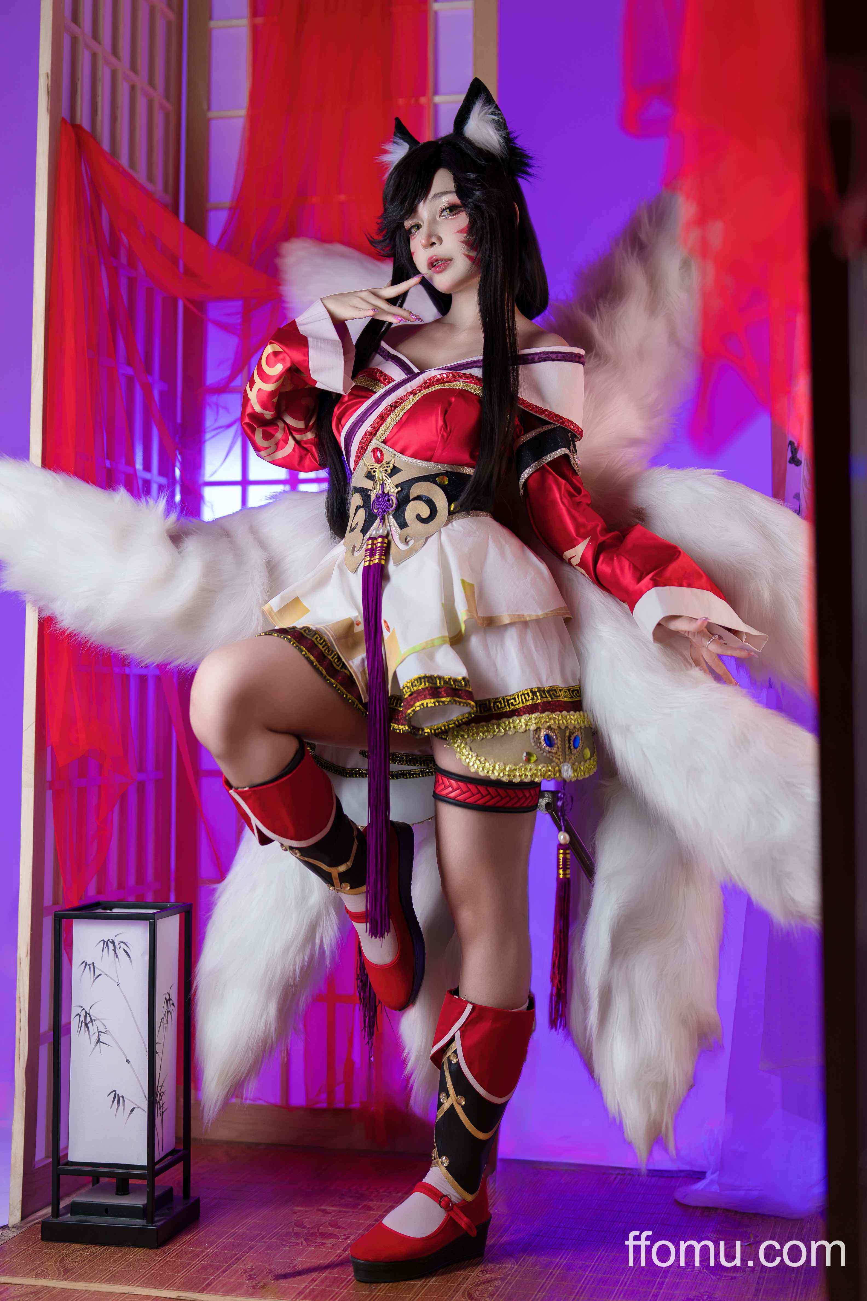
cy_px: 650
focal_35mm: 50
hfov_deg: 27.0
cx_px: 434
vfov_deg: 39.6
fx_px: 1806
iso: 100
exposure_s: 1/250
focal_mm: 50
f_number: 1.6
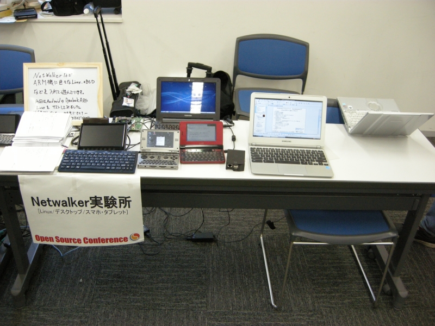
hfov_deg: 52.6
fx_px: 440
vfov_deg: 40.7
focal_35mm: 35
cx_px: 218
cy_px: 163
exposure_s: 1/68
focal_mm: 7.5
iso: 400
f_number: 2.7
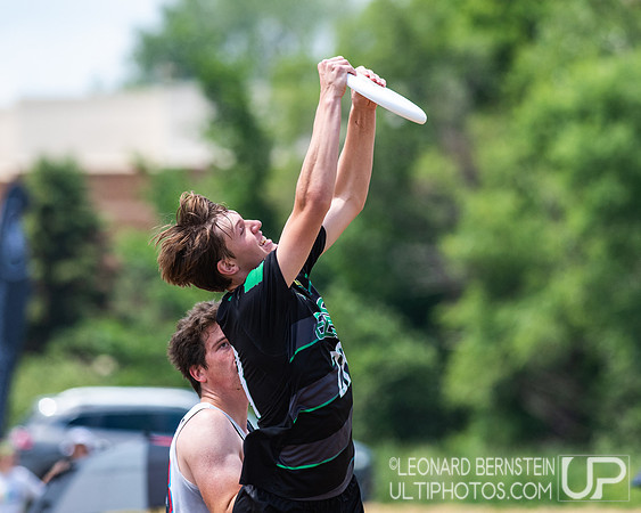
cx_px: 298
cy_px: 227
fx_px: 10723
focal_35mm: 565
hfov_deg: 3.4
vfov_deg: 2.7
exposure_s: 1/2000
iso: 400
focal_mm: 300
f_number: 5
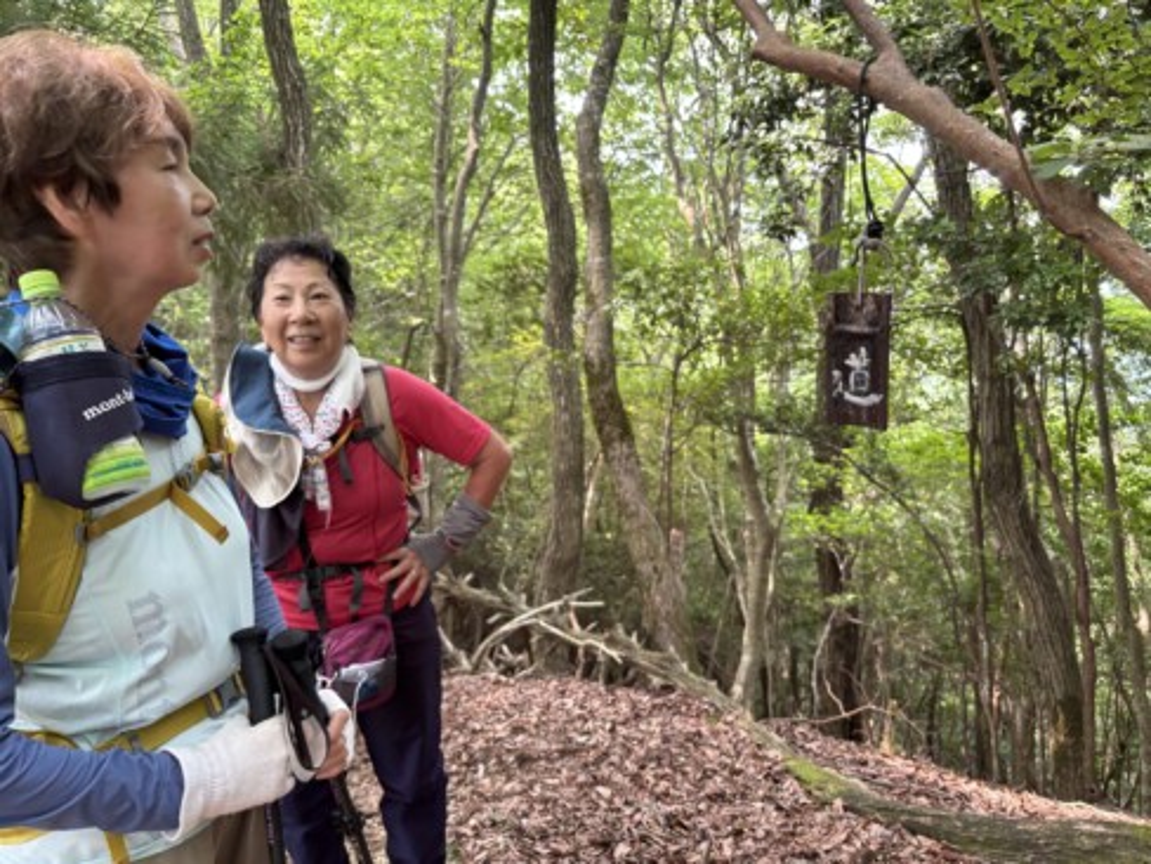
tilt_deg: -11.5
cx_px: 576
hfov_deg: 67.3
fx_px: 865
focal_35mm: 26
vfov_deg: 53.1
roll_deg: +1.2
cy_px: 432
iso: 125
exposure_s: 1/95
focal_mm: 5.96
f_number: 1.6
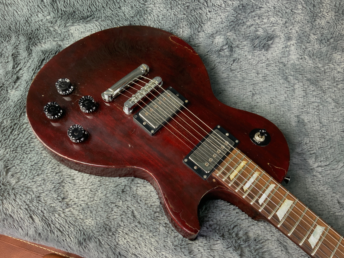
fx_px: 288
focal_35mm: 29
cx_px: 172
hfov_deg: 61.7
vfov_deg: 48.2
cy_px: 129
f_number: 1.8
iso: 160
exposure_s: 1/50
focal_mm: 3
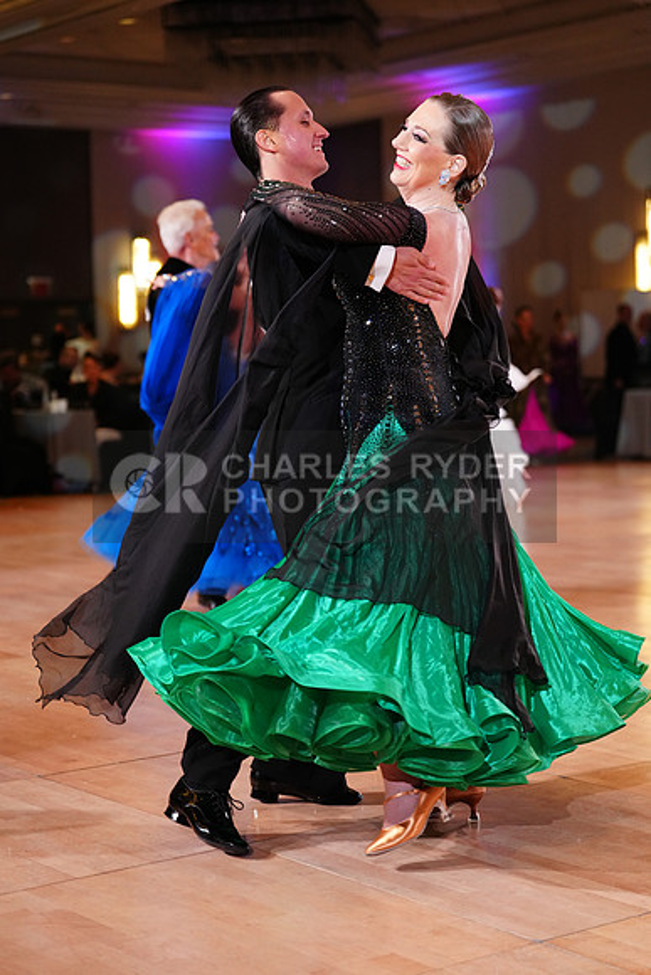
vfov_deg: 28.8
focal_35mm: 70
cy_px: 488
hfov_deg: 19.5
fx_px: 1897
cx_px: 326
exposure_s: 1/640
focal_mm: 70
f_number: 2.8
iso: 2500
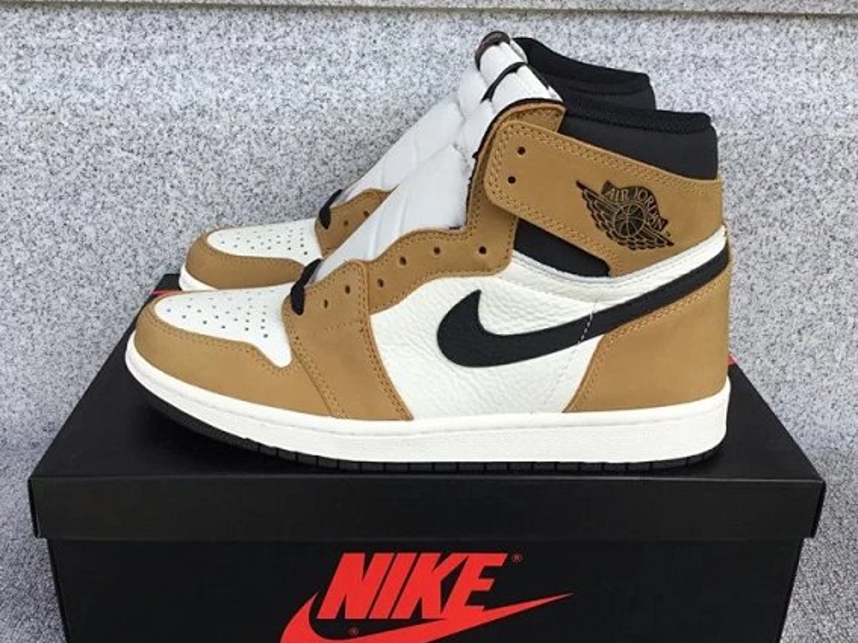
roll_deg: -0.6
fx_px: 867
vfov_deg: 40.7
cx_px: 412
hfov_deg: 52.6
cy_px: 328
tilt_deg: -24.0
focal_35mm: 35
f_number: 2.4
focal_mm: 3.3
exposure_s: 1/362
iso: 25
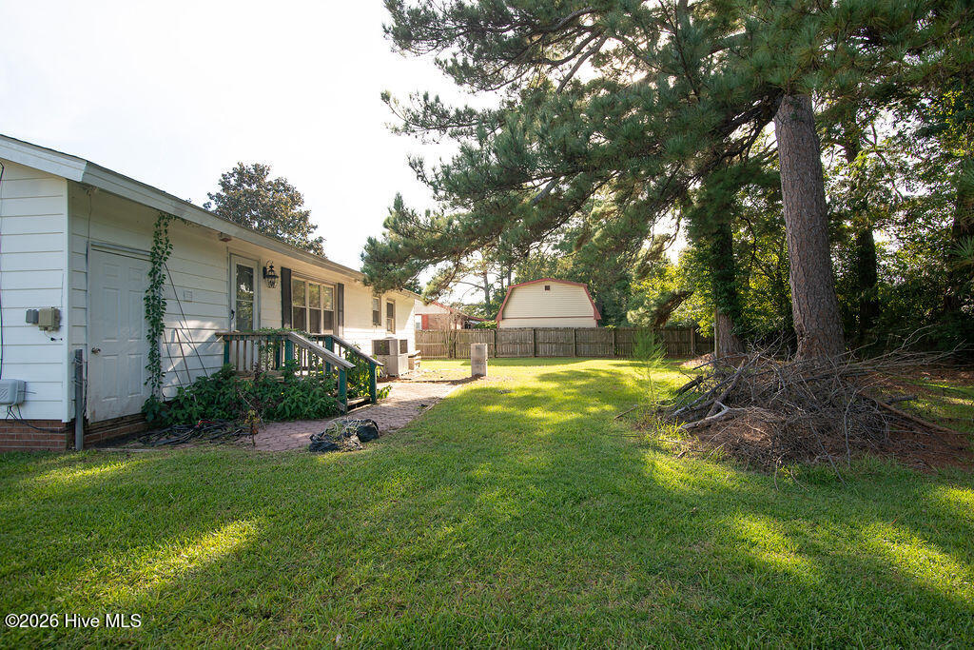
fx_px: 433
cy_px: 325
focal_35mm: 16
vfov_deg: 73.8
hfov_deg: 96.7
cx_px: 487
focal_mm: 16
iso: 320
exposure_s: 1/250
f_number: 7.1
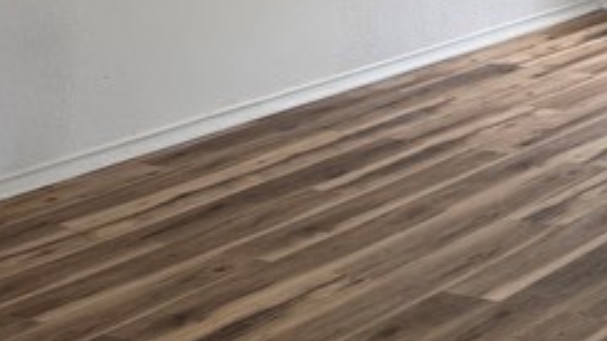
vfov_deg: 10.5
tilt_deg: -0.5
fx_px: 1753
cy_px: -264
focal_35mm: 109
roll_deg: -0.2
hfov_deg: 18.8
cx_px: 688
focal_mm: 6.76
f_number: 1.78
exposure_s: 1/121
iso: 64
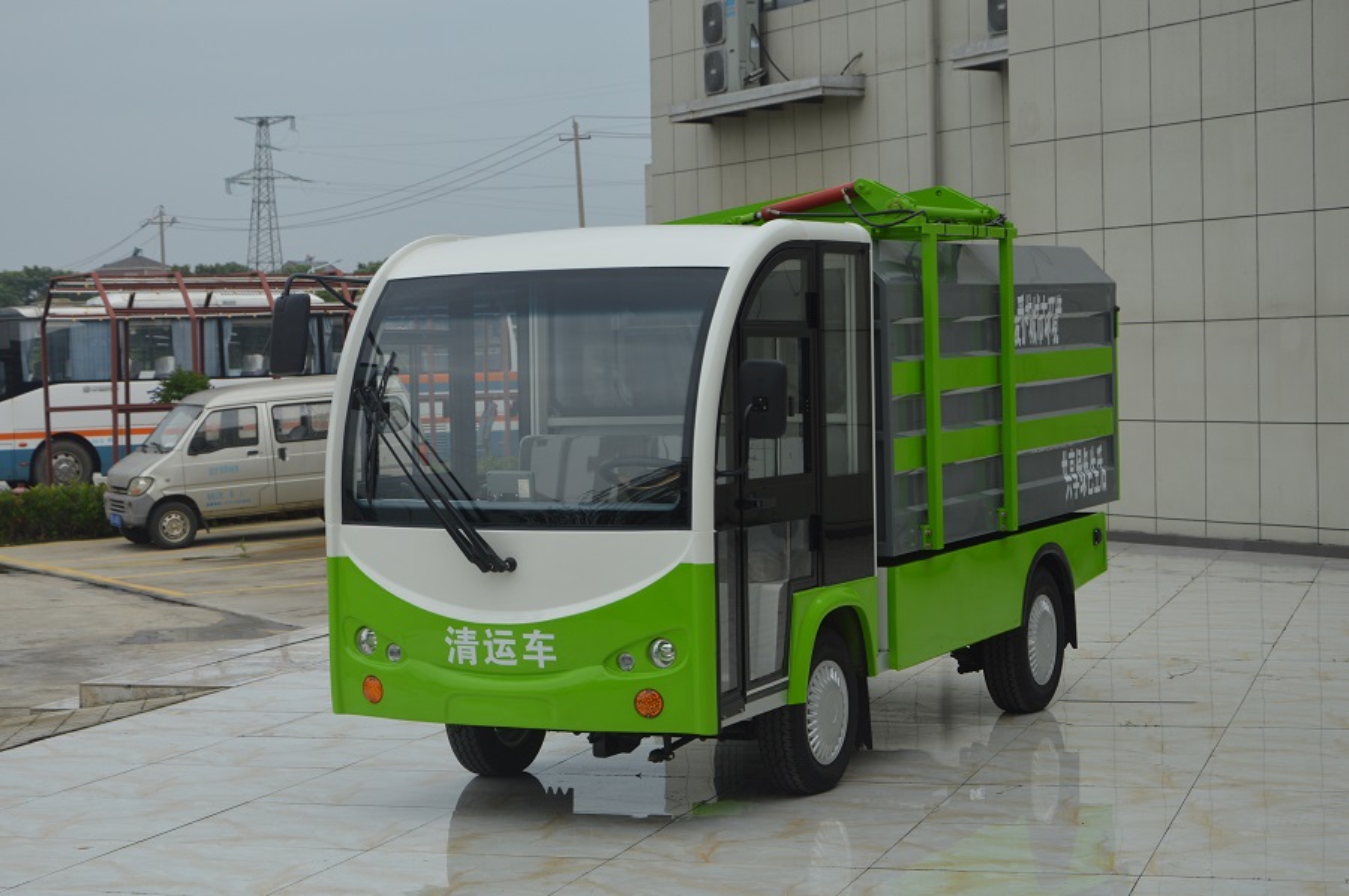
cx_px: 674
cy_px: 448
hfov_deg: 29.9
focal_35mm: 68
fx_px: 2527
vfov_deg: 20.1
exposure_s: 1/200
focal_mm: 45
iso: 100
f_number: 7.1
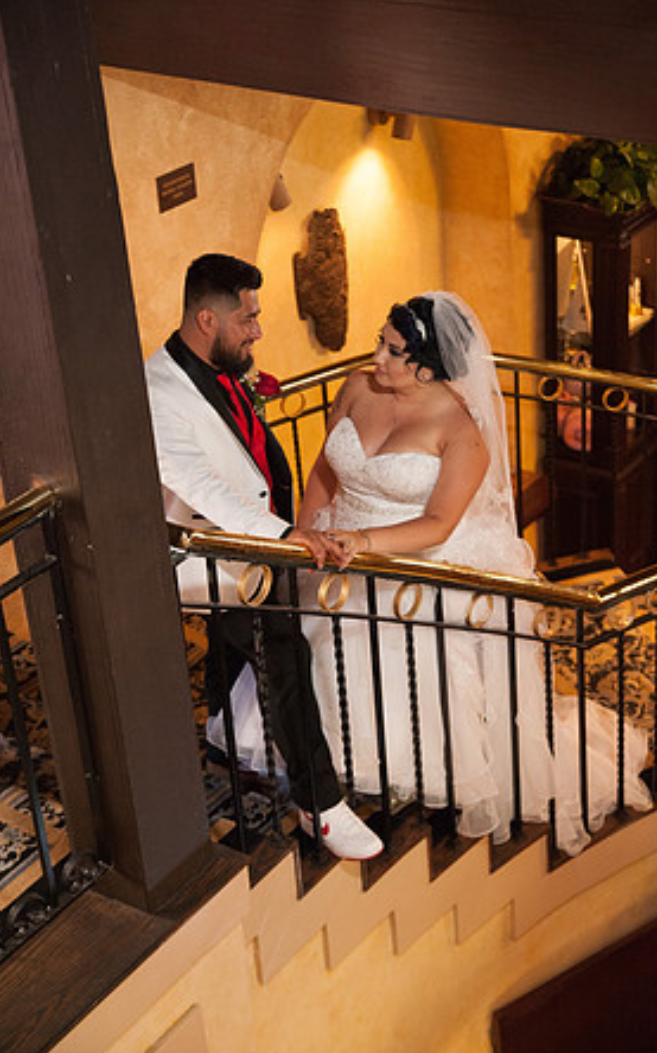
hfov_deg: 20.3
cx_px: 340
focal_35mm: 64
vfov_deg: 32.0
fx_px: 1836
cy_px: 522
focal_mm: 62
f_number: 4.5
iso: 4000
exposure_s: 1/80
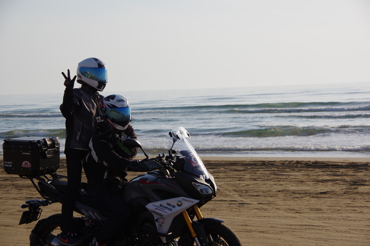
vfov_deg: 15.2
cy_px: 123
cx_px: 185
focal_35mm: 90
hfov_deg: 22.6
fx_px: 924
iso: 200
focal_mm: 60
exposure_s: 1/1000
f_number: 7.1
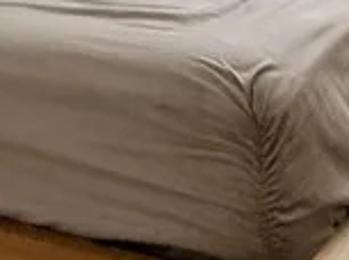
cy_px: -157
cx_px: 18
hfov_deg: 20.4
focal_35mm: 94
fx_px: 945
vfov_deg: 14.4
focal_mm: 2.22
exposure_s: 1/120
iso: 200
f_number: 2.2
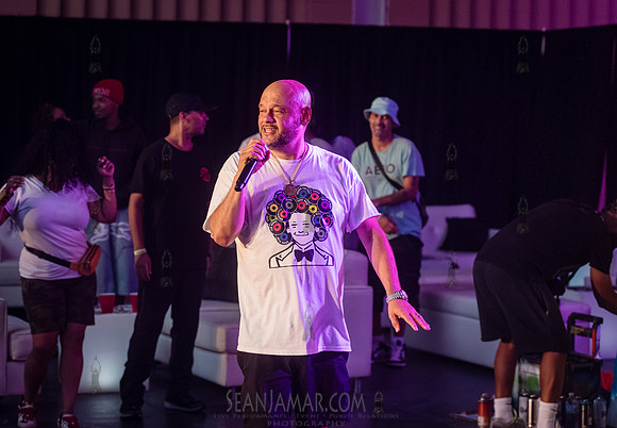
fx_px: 1725
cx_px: 279
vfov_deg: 14.1
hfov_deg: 20.3
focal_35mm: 99
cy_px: 203
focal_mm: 92
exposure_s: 1/640
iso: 6400
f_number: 3.5
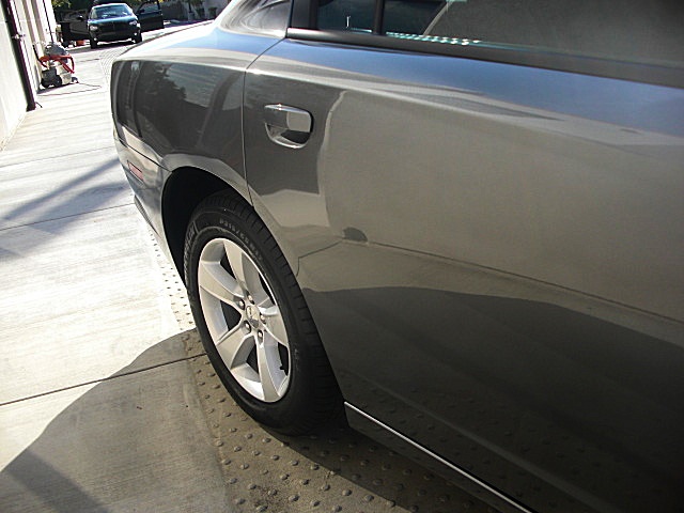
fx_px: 711
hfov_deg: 51.4
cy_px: 256
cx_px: 342
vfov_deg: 39.7
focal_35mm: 36
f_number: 2.8
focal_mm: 6.3
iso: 50
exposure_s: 1/400
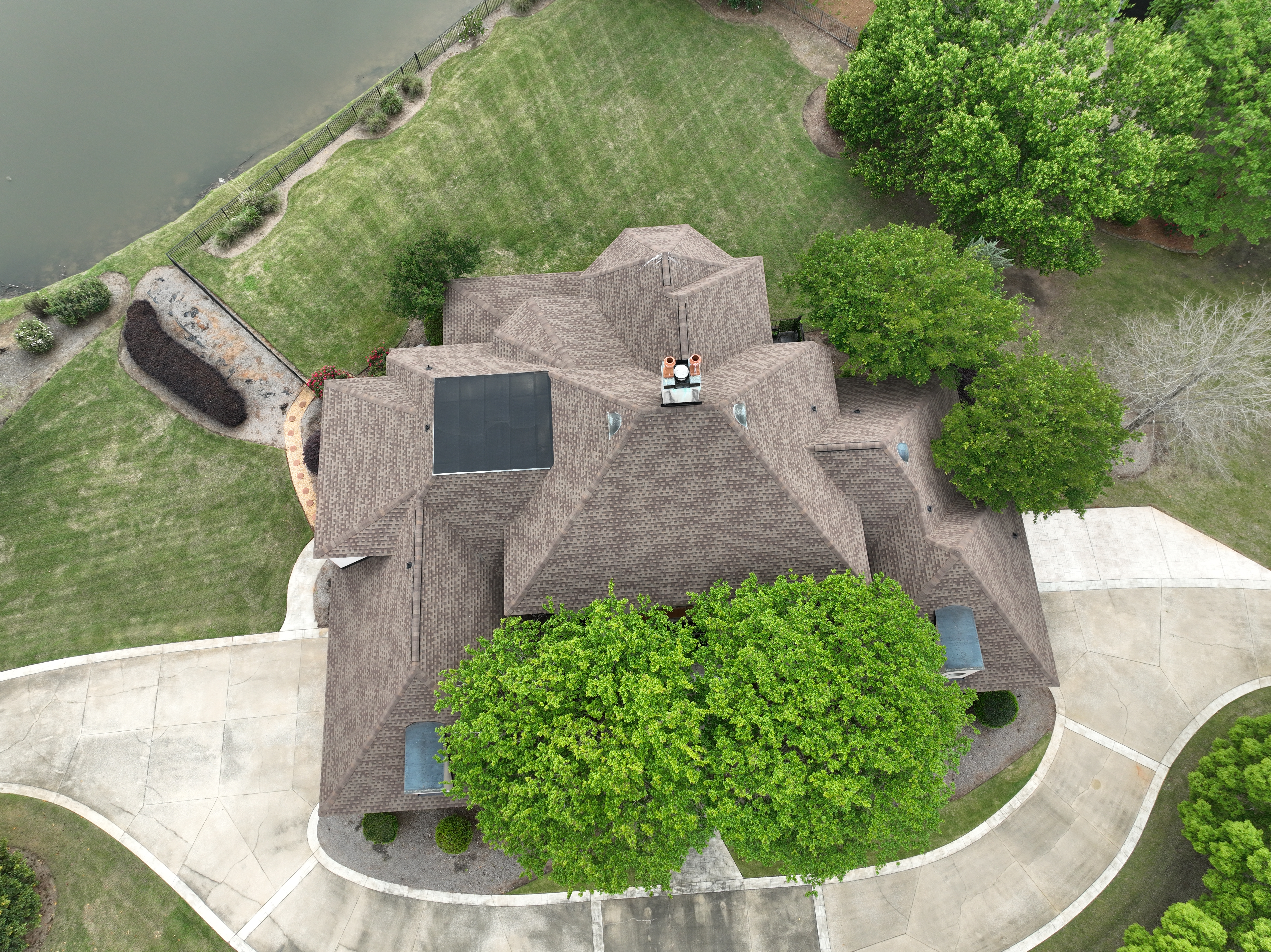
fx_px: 881
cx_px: 636
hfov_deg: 71.6
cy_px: 476
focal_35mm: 24
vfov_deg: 56.8
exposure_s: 1/400
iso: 100
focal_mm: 12.29
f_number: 2.8
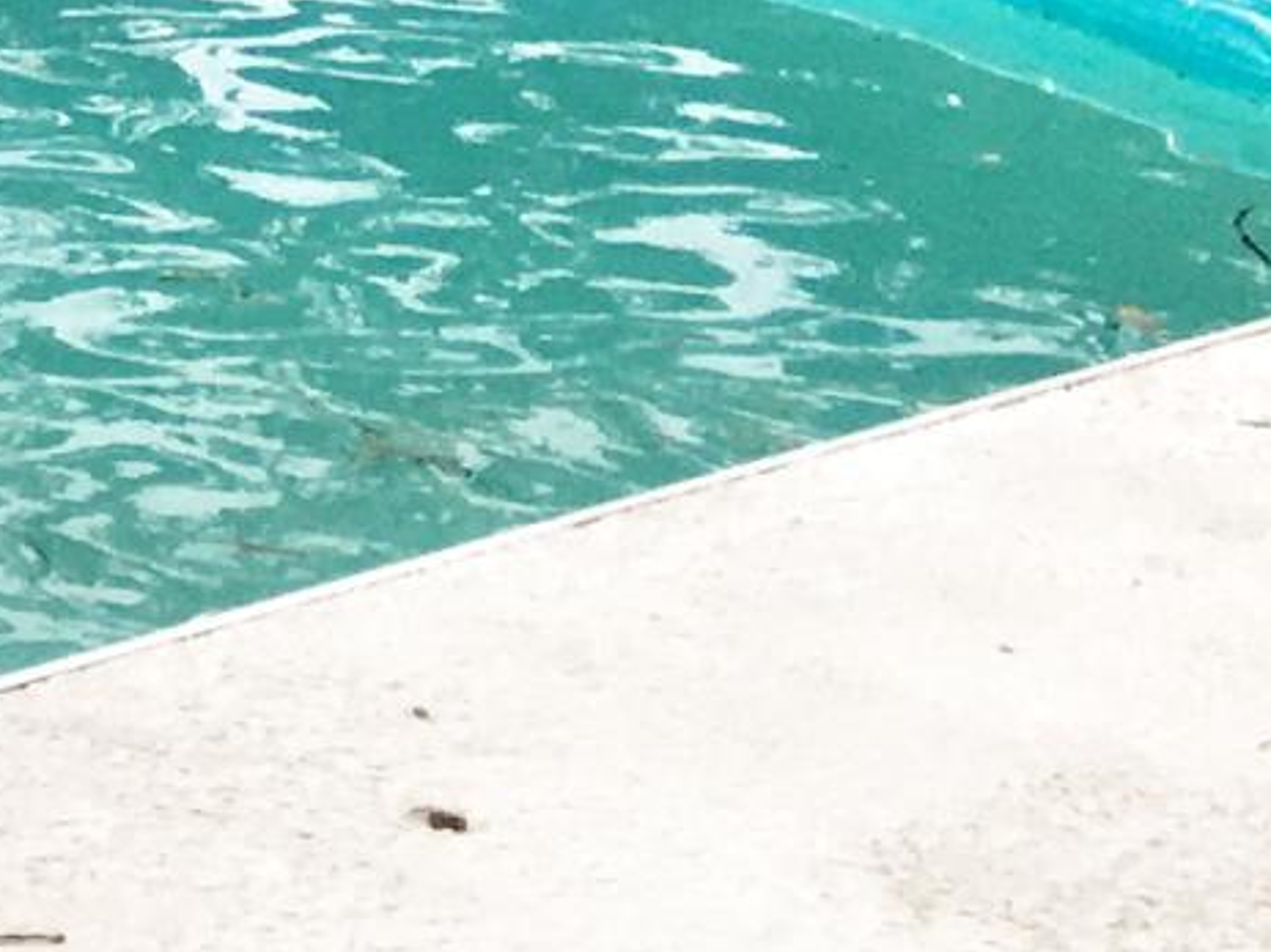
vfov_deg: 7.6
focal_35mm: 188
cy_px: -999
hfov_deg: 8.6
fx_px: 6901
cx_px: -2622
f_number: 2.2
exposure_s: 1/2137
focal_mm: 4.15
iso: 25
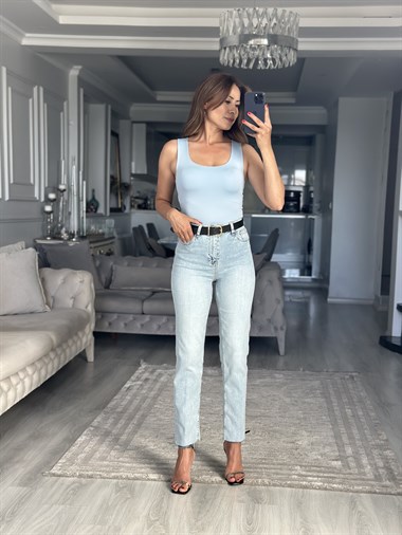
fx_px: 743
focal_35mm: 48
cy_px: 268
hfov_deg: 30.3
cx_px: 201
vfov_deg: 39.6
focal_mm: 6.86
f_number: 1.78
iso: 125
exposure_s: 1/161
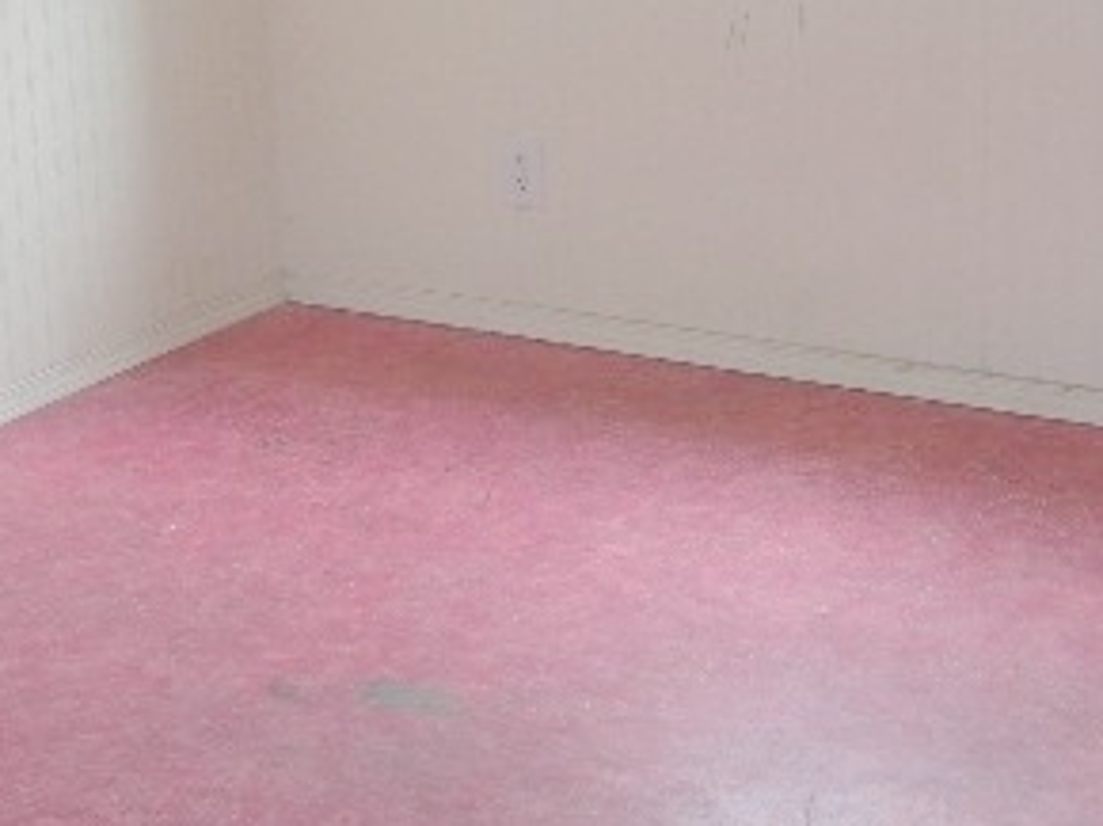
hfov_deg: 22.9
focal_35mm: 84
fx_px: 2674
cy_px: 171
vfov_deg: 17.4
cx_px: 901
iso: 50
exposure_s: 1/30
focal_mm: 7.8
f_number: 2.8
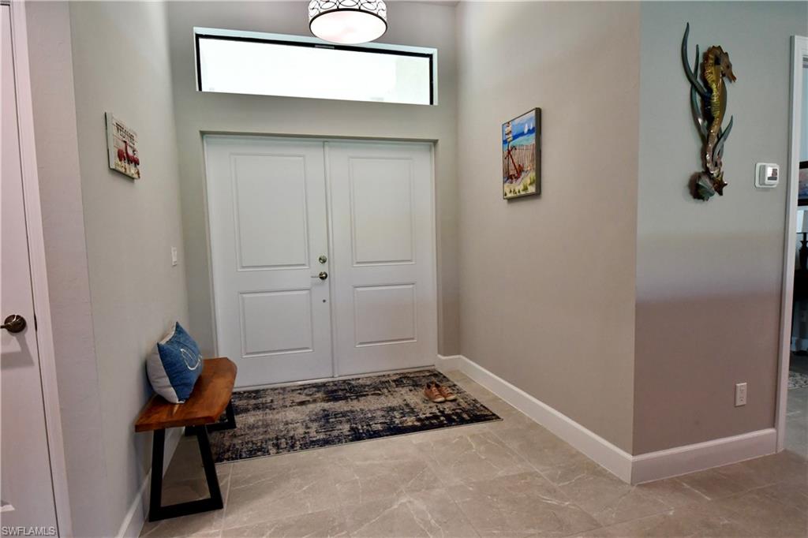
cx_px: 404
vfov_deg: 61.9
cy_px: 269
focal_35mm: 20
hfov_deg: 84.0
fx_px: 449
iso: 800
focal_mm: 10
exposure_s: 1/200
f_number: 3.5
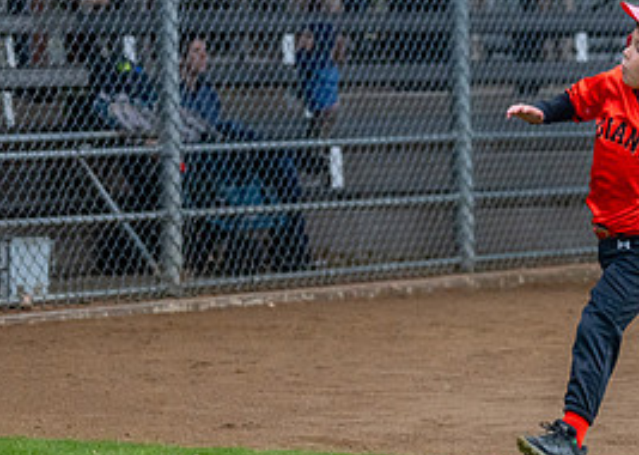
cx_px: 552
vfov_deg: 6.1
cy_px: 309
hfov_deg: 8.5
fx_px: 4278
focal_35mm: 236
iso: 1600
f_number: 2.8
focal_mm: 70
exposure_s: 1/1000
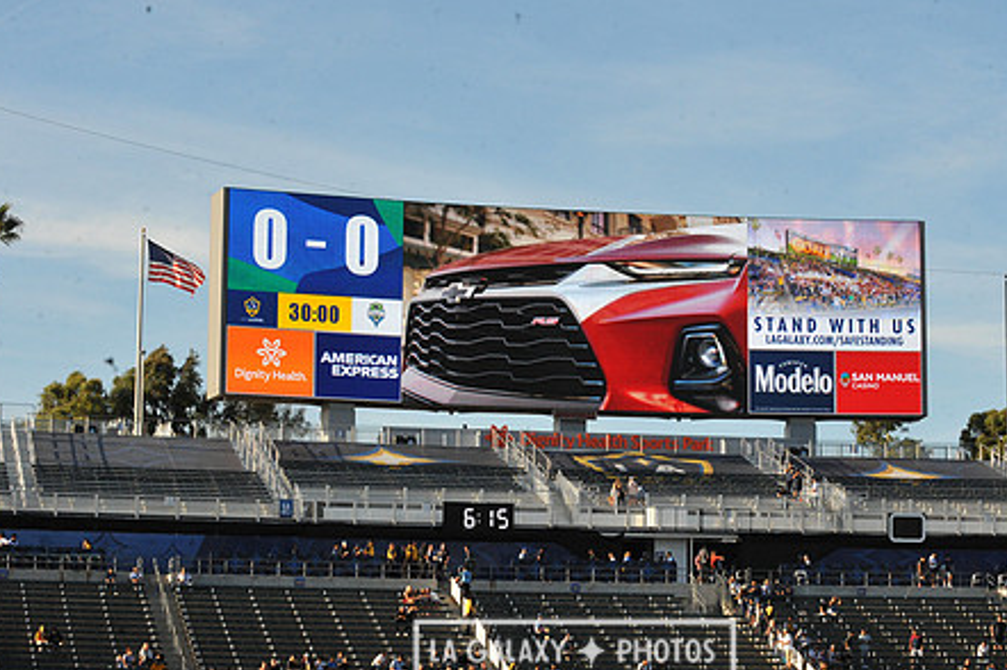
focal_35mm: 105
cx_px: 574
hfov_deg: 19.5
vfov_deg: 13.0
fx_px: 2935
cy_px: 308
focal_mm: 80
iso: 1600
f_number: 16
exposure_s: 1/1000
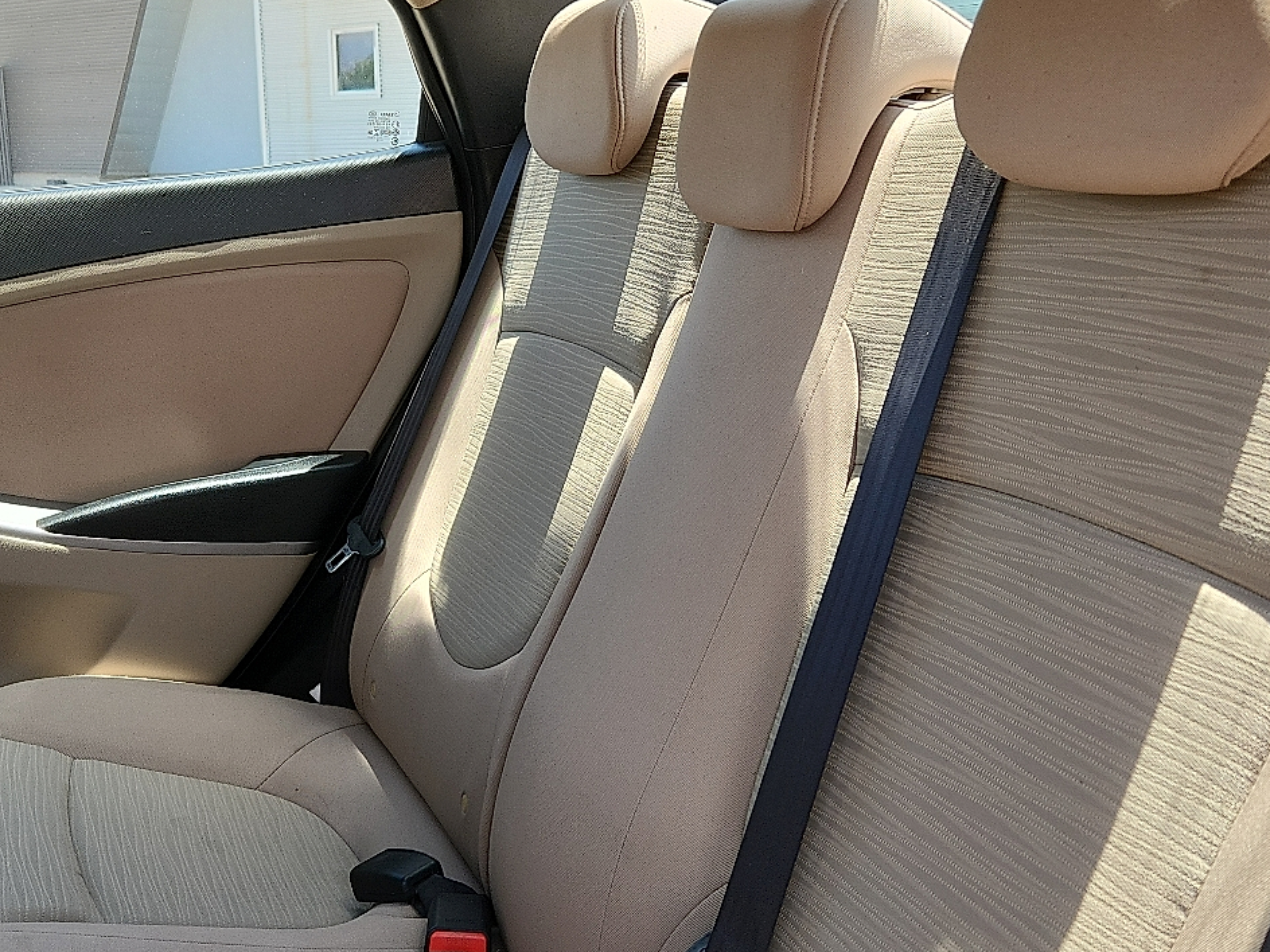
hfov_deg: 47.7
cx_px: 546
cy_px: 492
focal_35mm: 39
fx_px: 1431
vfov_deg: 36.8
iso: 50
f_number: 1.8
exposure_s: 1/185
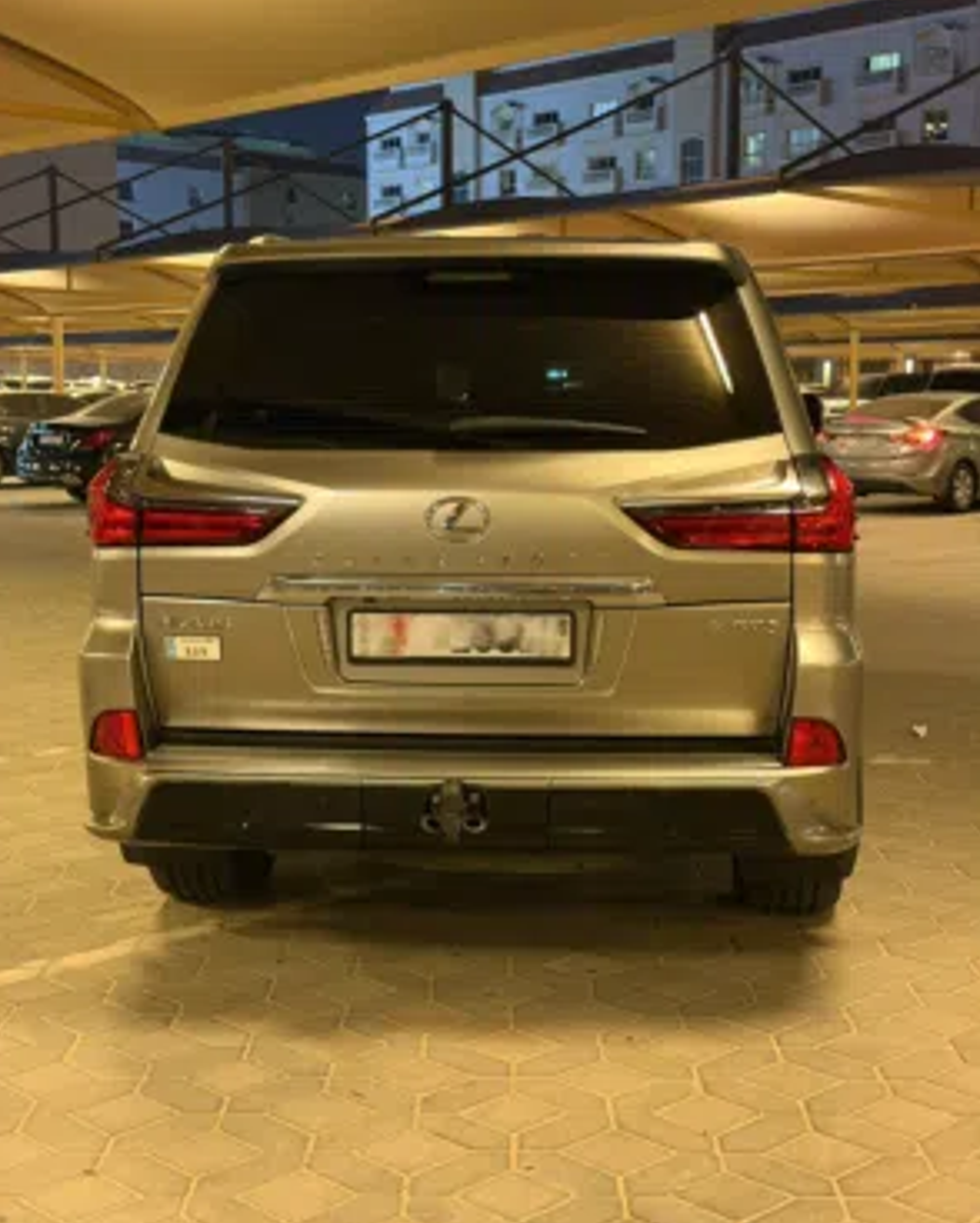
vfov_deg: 36.6
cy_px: 583
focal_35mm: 51
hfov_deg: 29.7
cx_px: 483
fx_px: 1847
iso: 640
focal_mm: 6.76
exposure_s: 1/25
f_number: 1.78
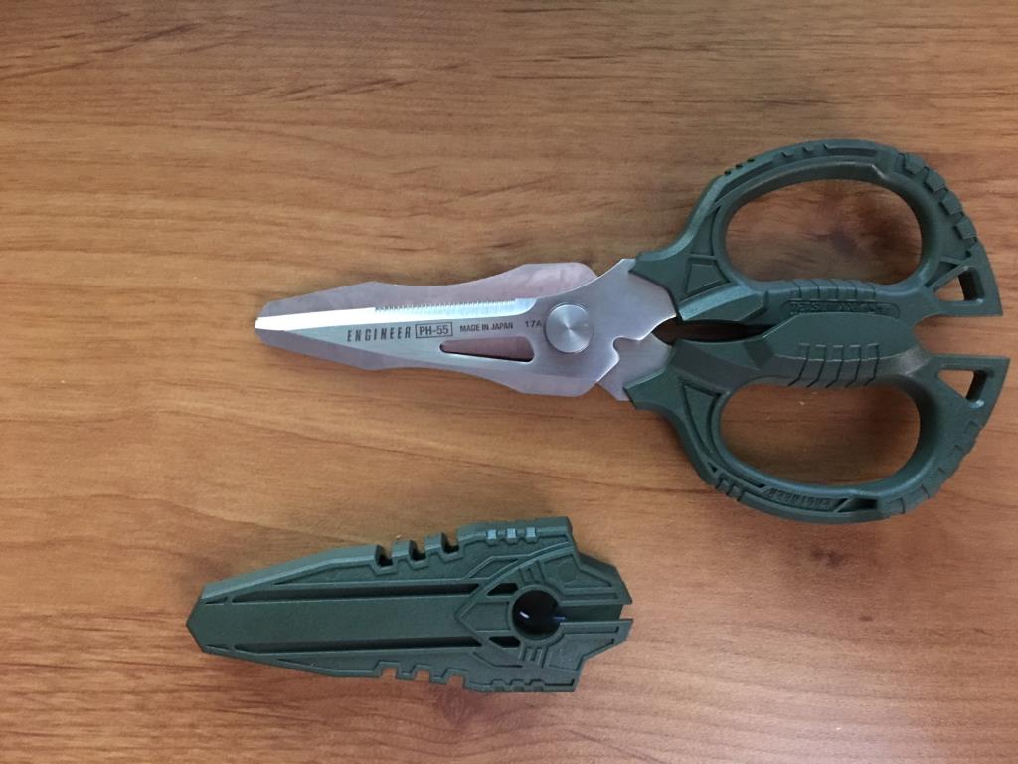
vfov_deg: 48.2
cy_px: 382
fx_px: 853
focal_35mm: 29
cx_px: 509
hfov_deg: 61.7
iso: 160
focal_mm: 4.15
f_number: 2.2
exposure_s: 1/4
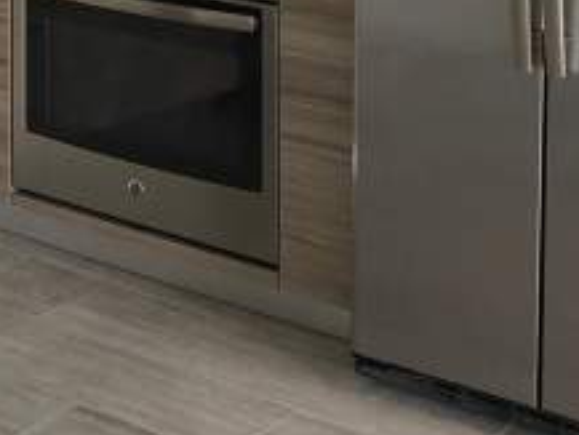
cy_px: -208
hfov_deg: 18.6
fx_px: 1724
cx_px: 13
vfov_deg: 13.6
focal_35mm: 103
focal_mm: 4
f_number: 1.8
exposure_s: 1/24
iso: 40
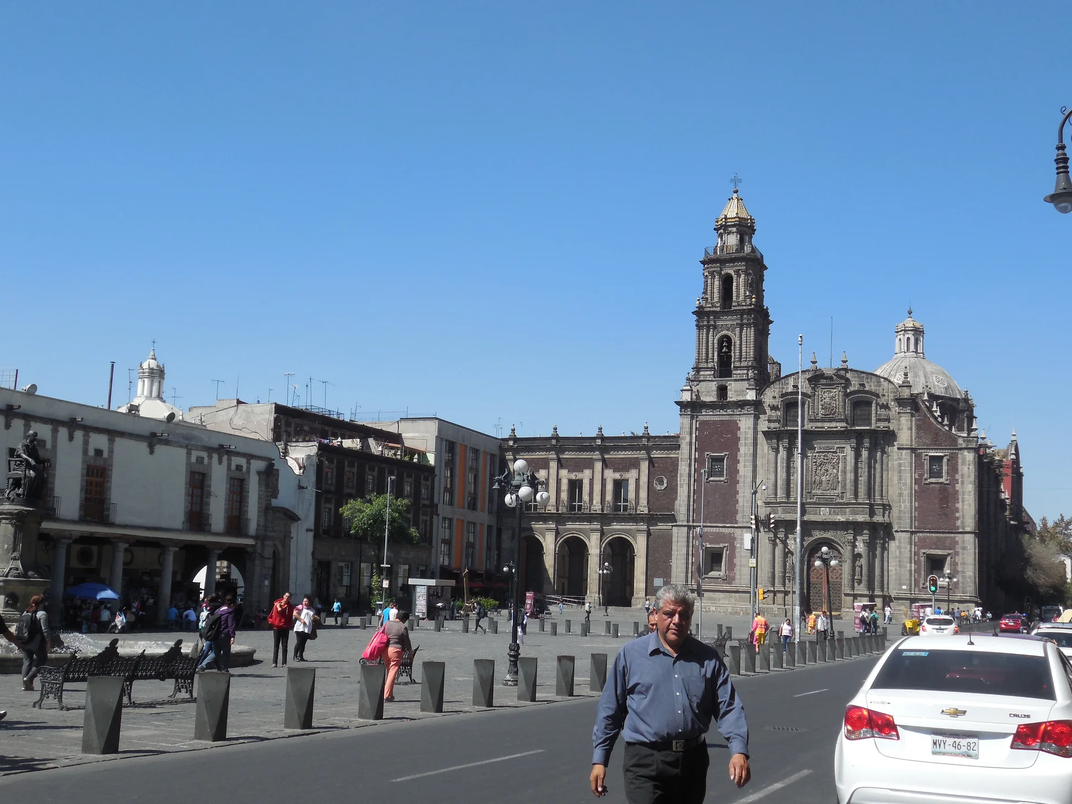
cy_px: 402
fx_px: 1363
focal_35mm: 44
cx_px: 536
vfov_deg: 32.9
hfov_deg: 42.9
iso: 125
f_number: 4.5
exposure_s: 1/800
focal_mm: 7.8
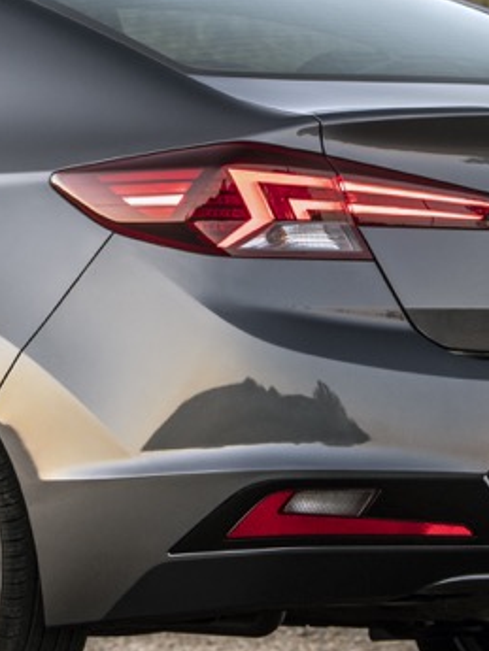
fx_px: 8809
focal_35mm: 468
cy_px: 21
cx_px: -157
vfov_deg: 4.2
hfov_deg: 3.2
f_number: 5
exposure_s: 1/6
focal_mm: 100
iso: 64
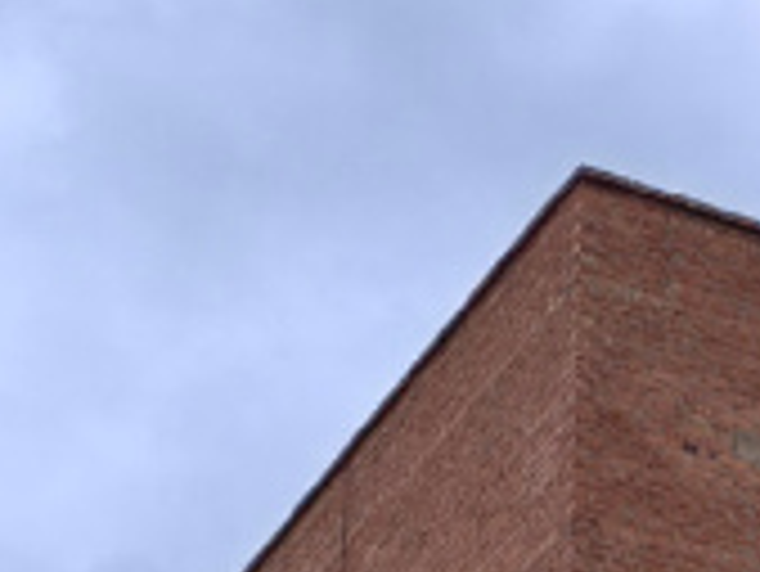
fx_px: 3889
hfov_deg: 11.0
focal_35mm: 177
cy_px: 1655
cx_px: 782
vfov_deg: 7.5
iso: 72
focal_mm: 6.54
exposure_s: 1/318
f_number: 1.57
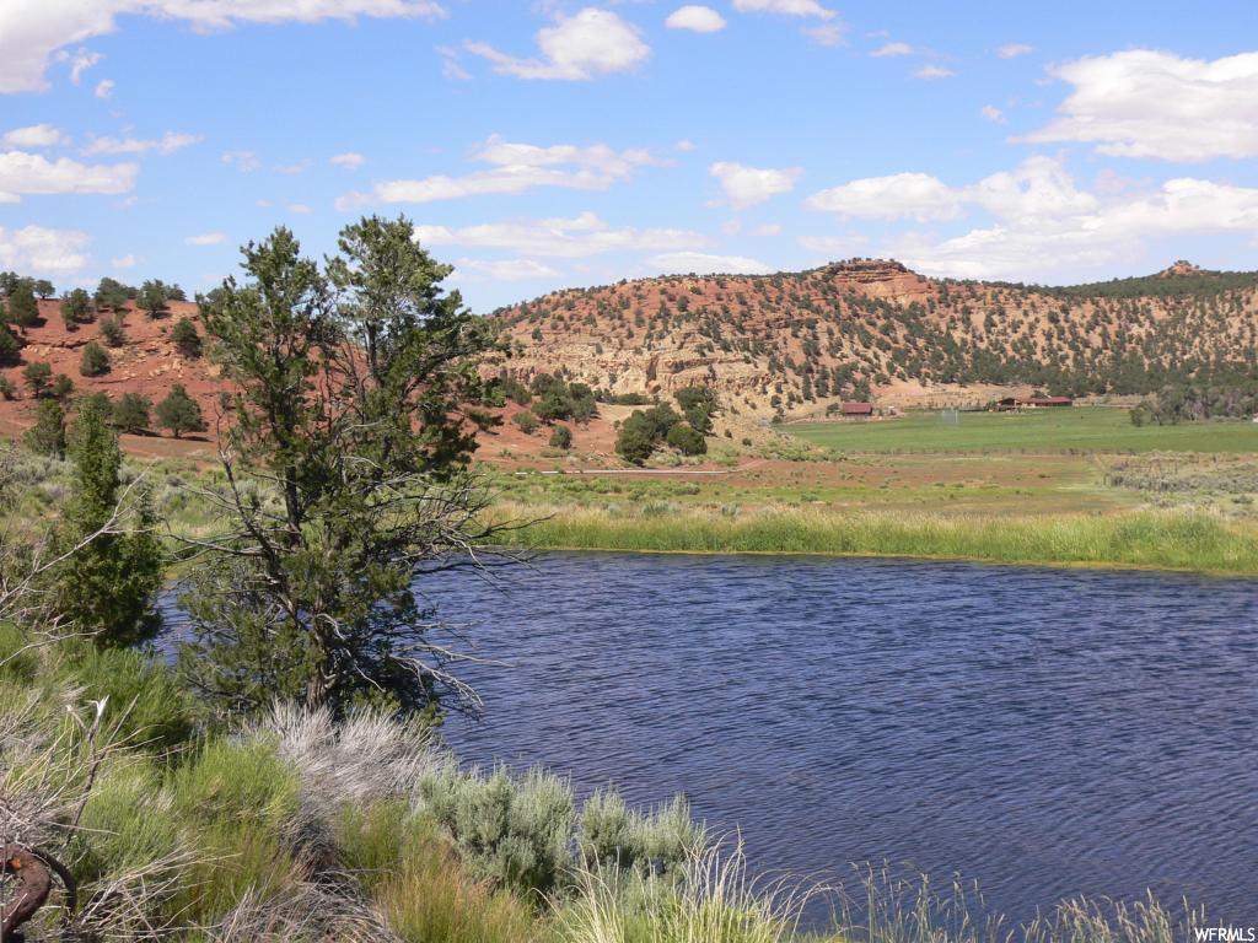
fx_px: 2217
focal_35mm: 61
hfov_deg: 31.7
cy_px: 472
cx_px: 629
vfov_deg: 24.0
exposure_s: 1/200
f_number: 7.5
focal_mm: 10.1
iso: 80
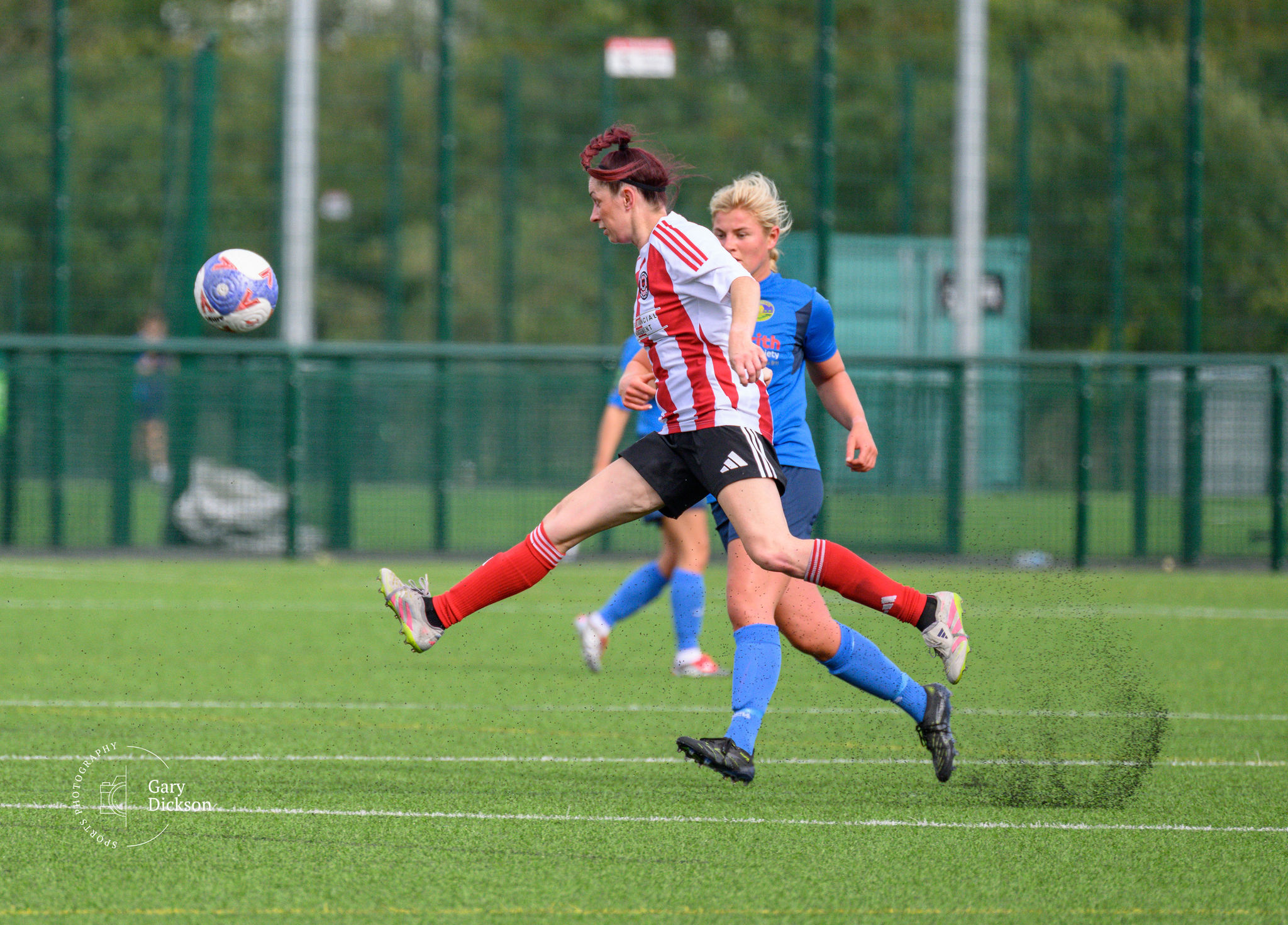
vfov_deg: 2.4
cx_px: 519
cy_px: 365
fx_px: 21744
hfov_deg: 3.4
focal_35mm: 593
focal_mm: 400
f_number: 5.6
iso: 900
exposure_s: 1/1600
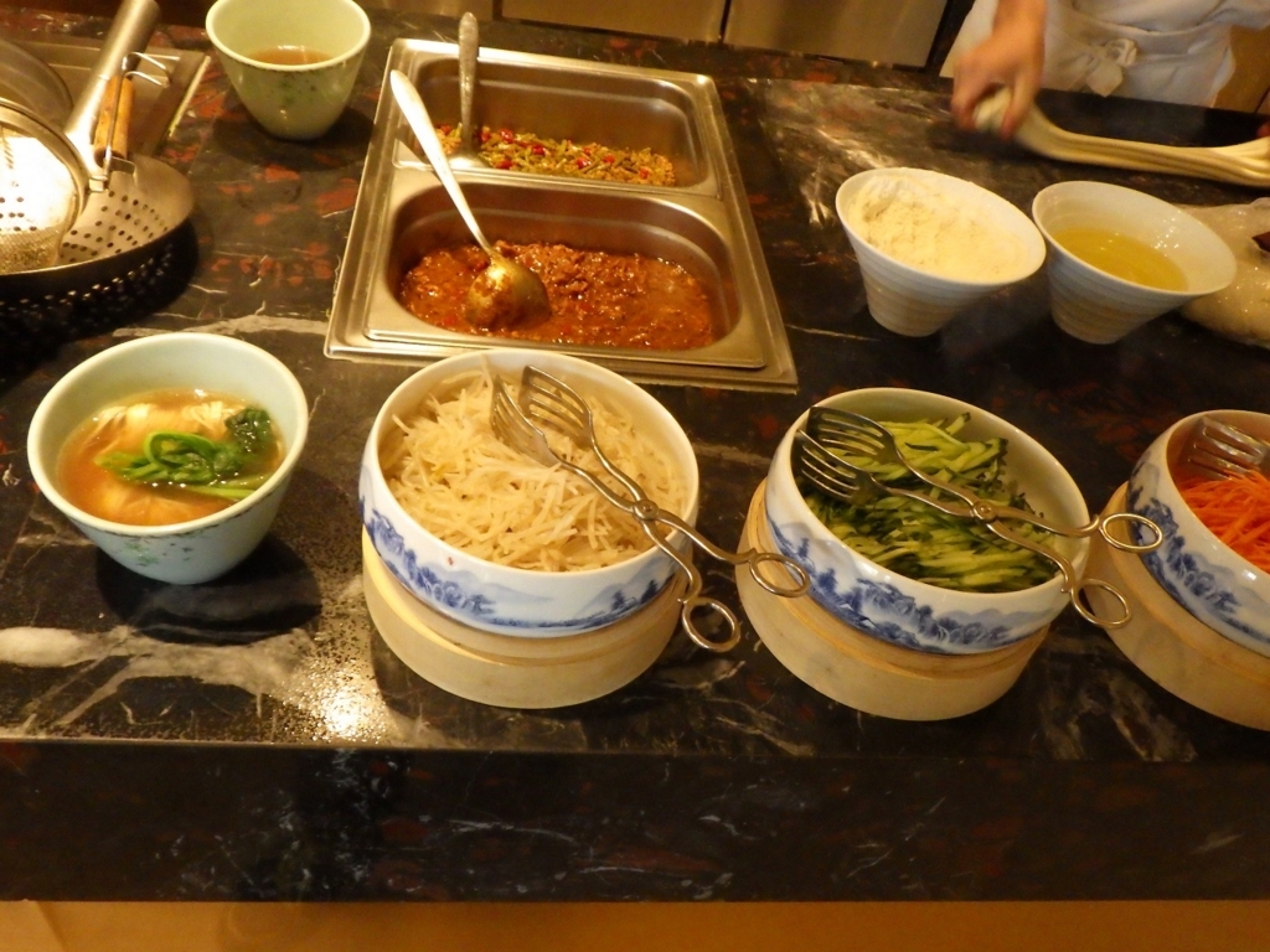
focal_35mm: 28
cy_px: 476
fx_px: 1027
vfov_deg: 49.7
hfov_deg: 63.4
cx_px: 635
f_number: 3.5
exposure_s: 1/45
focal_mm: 5
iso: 1600
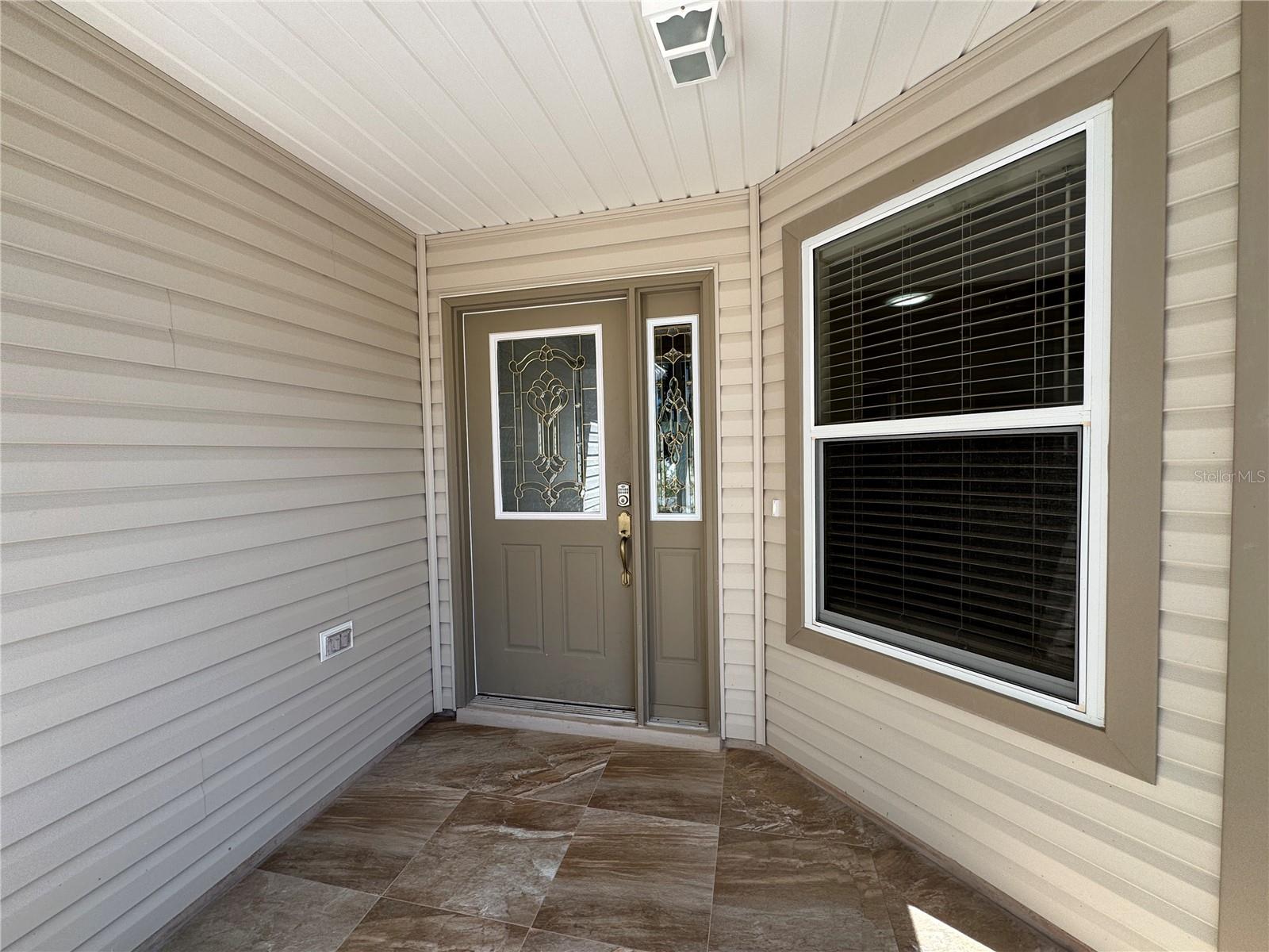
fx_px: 513
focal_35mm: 14
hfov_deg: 102.1
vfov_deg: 85.7
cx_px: 634
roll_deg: +1.1
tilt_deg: -2.3
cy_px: 476
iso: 40
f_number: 2.2
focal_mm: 2.22
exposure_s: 1/186
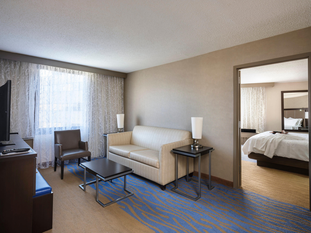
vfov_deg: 71.6
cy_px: 116
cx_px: 156
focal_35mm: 18
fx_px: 162
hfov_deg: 87.8
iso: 160
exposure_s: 5
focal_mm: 23
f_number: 22
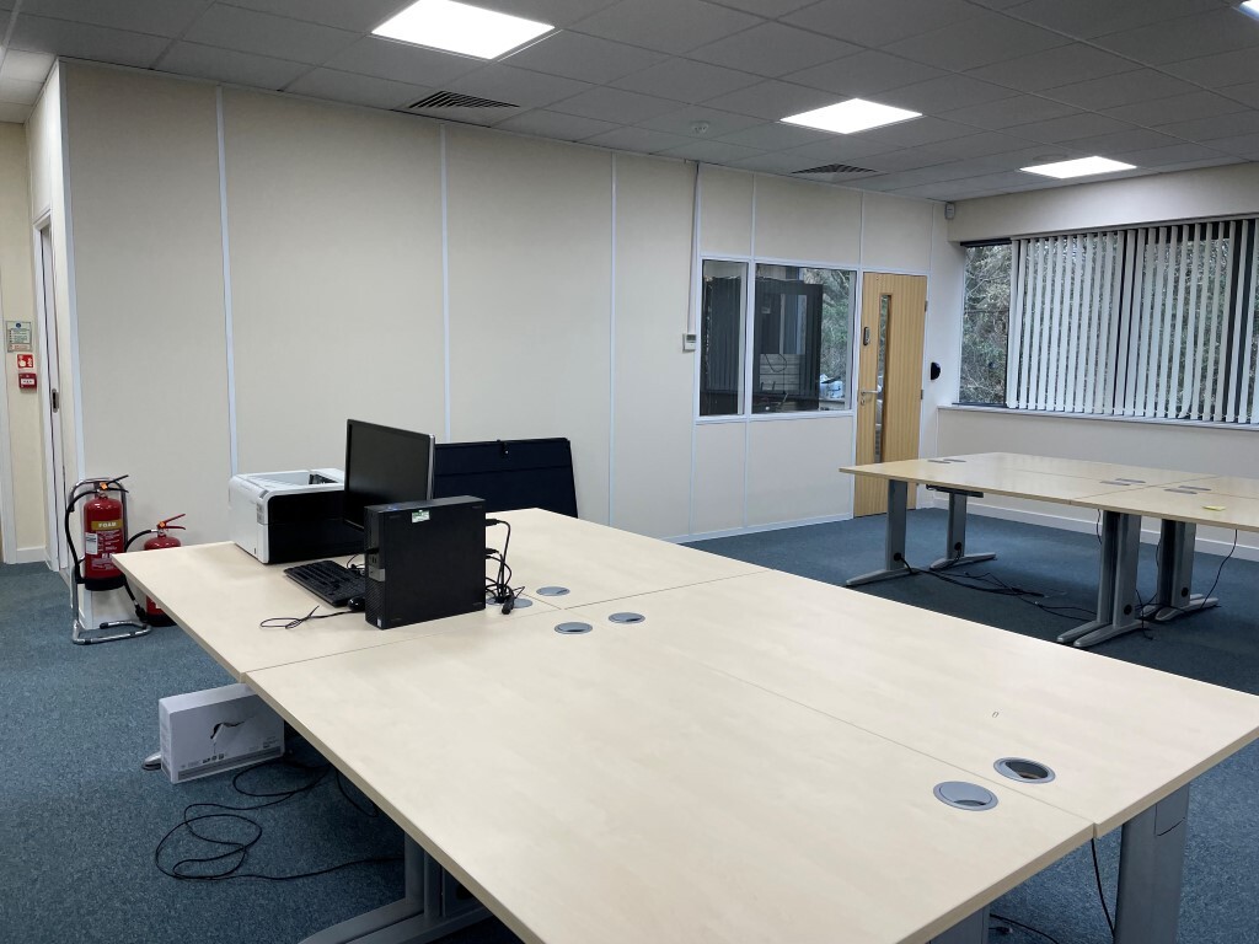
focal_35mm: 26
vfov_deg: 53.1
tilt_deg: -7.1
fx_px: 946
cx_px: 630
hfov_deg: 67.3
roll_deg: -0.3
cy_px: 472
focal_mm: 4.2
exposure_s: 1/100
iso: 64
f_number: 1.6
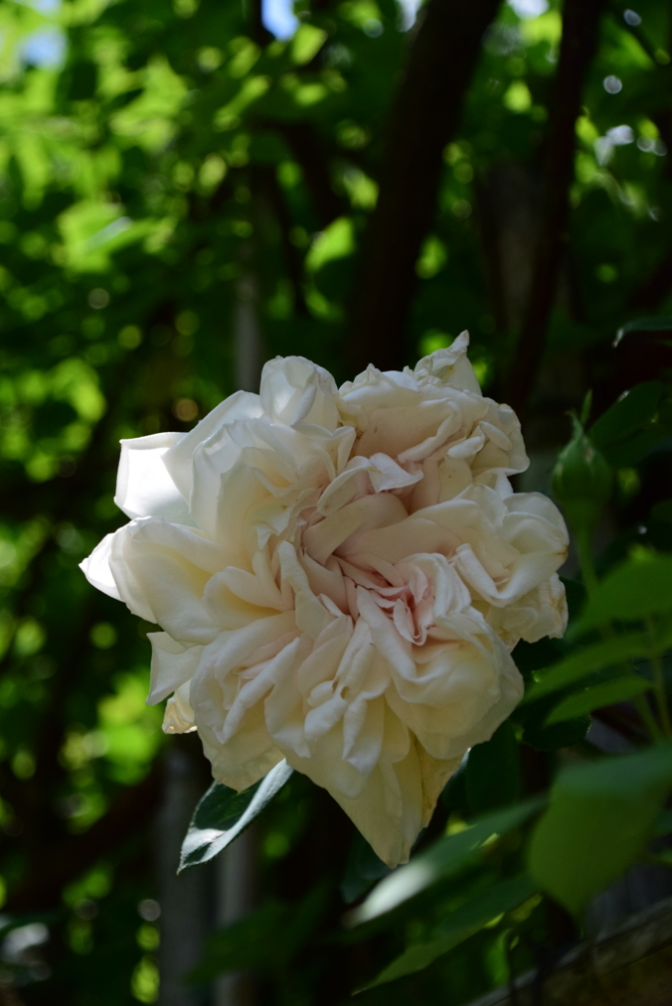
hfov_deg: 14.6
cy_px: 507
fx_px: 2630
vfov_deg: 21.7
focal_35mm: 94
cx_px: 336
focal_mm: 62
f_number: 5
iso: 1000
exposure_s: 1/3200
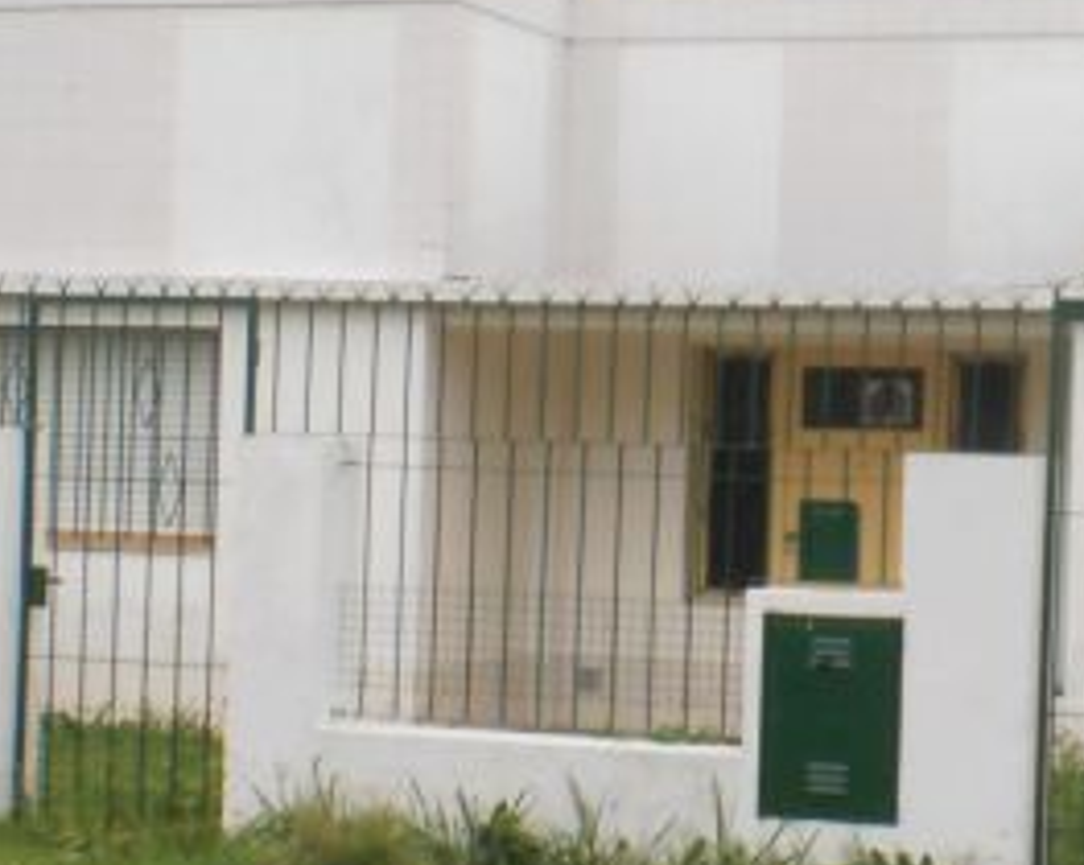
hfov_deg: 17.9
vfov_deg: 14.4
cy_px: 449
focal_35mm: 107
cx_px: 717
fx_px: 3430
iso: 200
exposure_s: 1/800
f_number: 4.6
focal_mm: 6.3
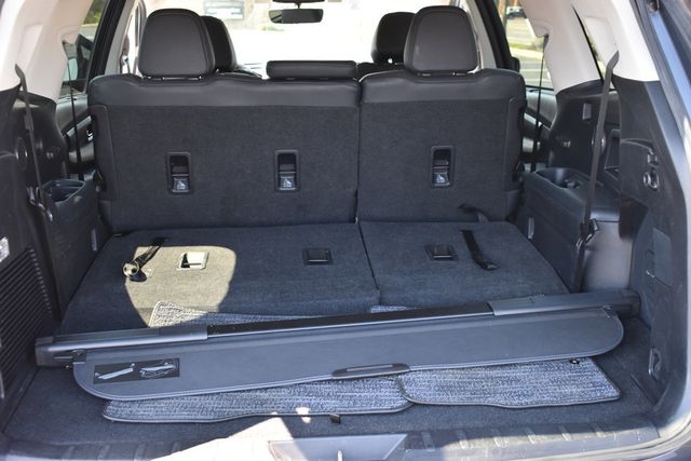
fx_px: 864
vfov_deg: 29.9
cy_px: 230
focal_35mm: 45
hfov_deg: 43.6
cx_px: 346
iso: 800
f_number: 4.2
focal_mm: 30
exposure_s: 1/200
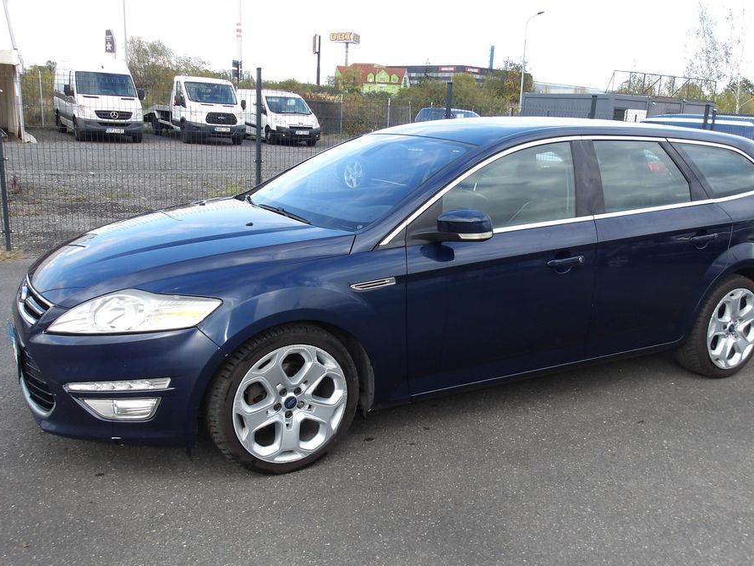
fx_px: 675
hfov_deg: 58.3
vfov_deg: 45.4
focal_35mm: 31
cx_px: 388
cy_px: 286
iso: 100
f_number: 3
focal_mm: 4.9
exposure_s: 1/324
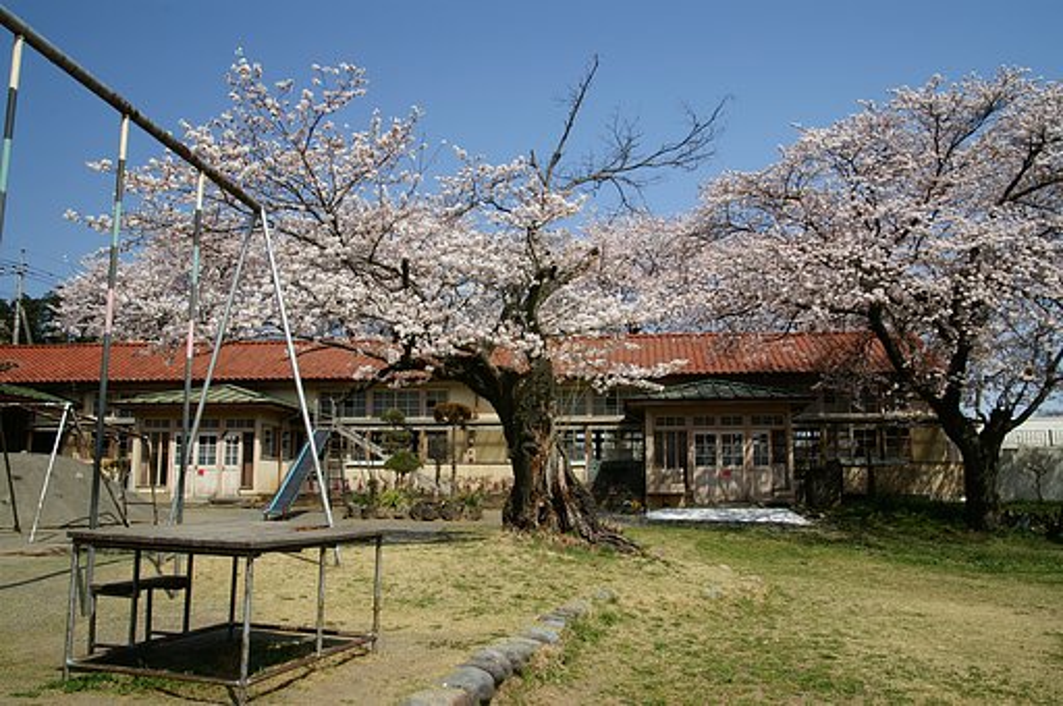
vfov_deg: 43.5
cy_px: 353
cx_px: 532
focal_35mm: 30
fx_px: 885
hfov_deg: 62.0
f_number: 14
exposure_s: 1/40
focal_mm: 20
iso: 100
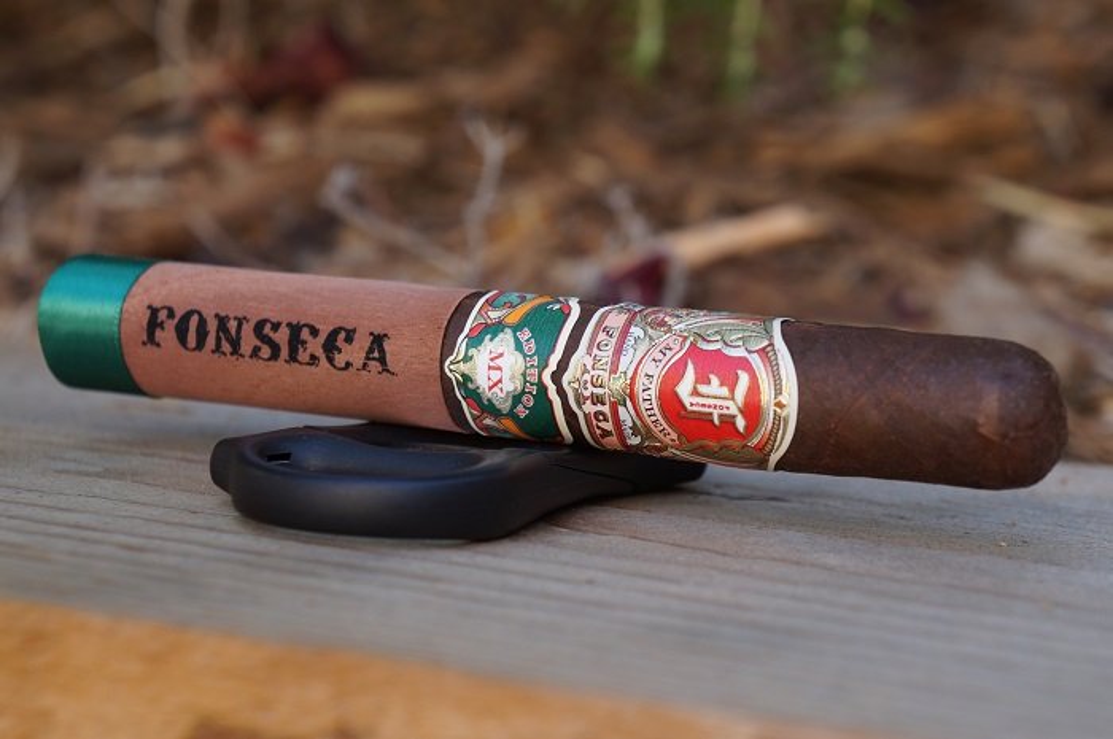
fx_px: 2548
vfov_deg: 16.5
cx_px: 556
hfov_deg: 24.6
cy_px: 370
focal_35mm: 82
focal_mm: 55
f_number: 6.3
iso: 160
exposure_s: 1/100
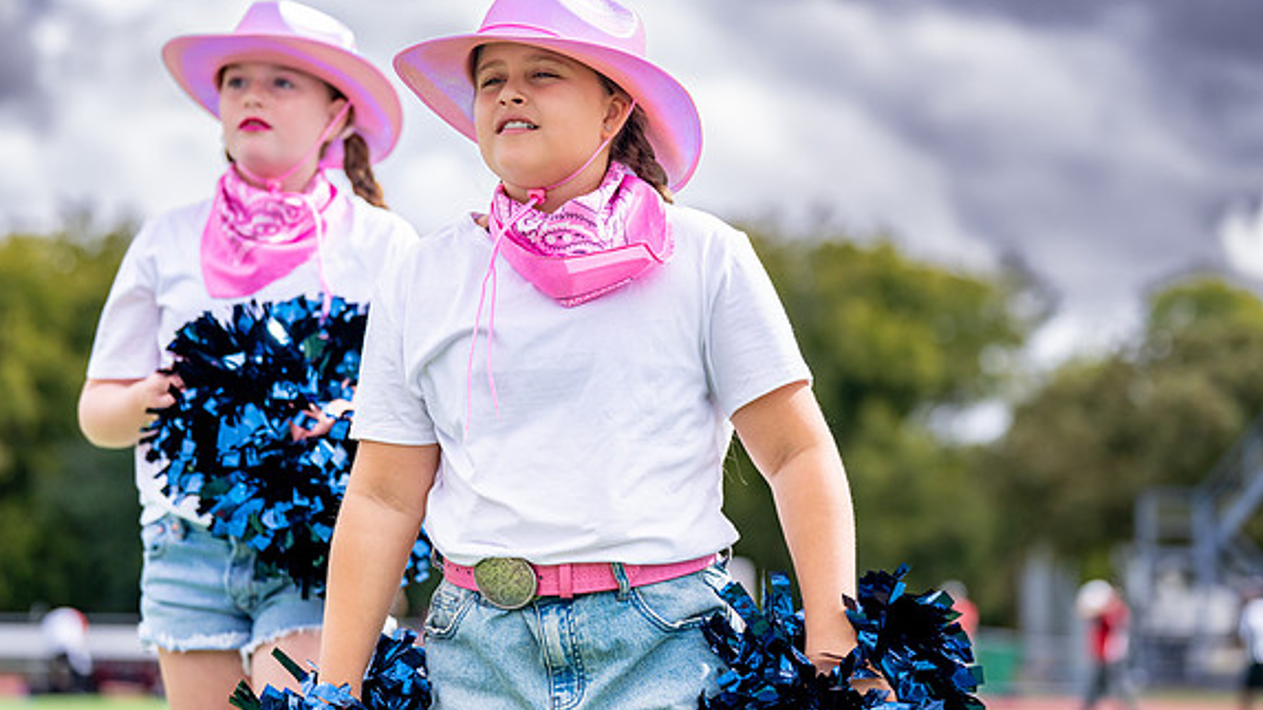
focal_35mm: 109
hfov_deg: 19.6
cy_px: 256
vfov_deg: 11.1
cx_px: 628
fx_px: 3650
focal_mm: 91
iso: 320
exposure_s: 1/2500
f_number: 2.8
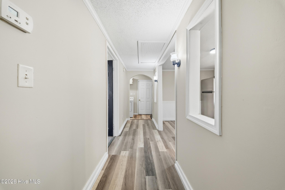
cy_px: 95
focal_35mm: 12
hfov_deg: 112.6
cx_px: 142
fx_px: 95
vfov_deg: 90.0
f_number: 8
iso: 250
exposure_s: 1/40
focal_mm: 12
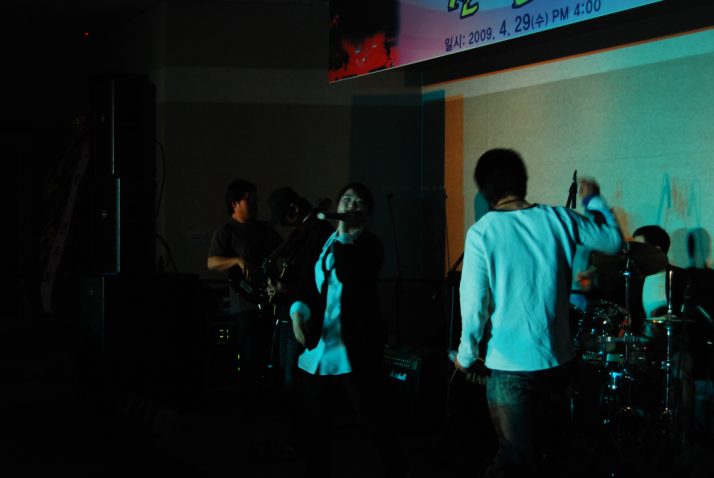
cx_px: 357
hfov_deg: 37.8
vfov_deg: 25.8
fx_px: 1042
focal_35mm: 52
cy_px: 239
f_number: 4.8
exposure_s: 1/50
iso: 640
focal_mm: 35
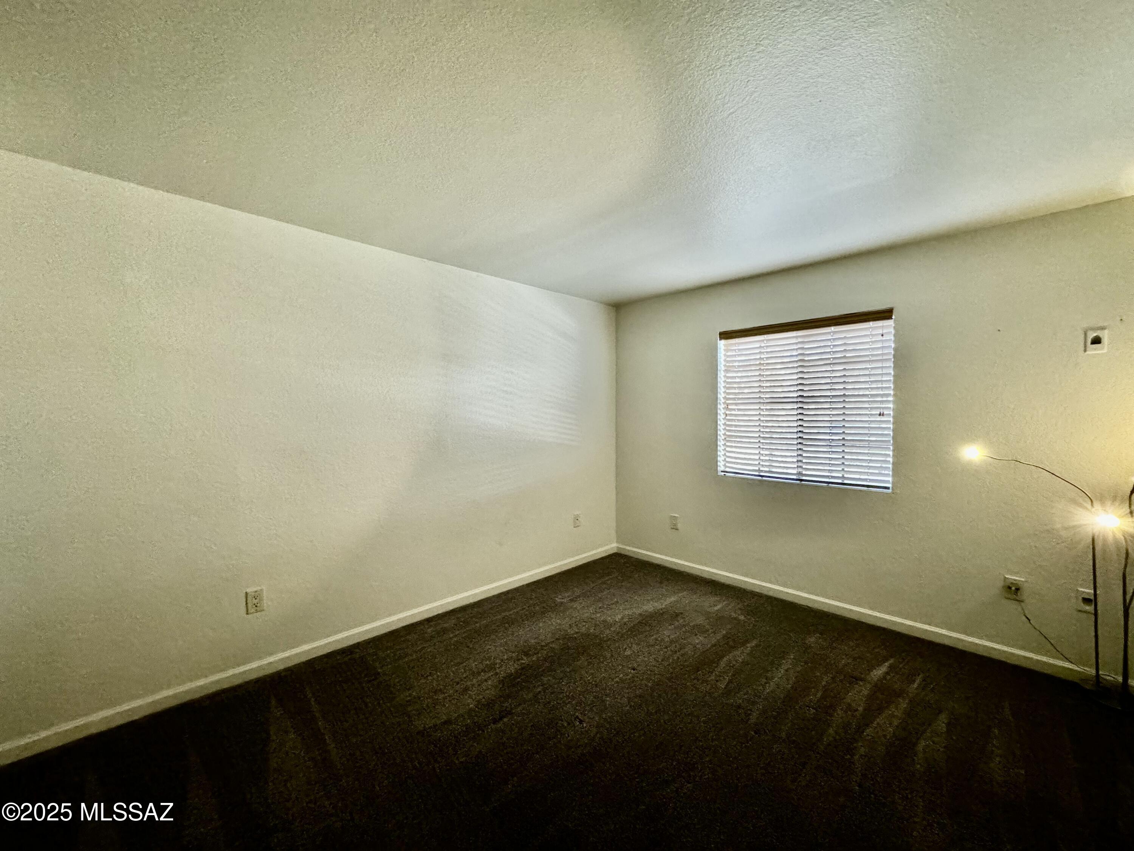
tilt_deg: -1.7
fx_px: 459
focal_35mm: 14
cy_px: 426
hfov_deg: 102.1
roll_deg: -0.6
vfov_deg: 85.7
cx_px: 567
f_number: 2.2
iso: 640
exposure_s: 1/60
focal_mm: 2.22
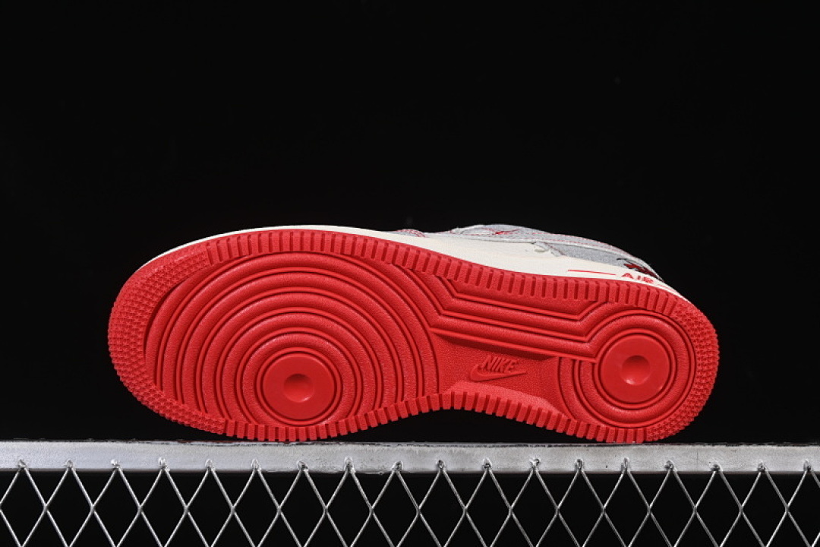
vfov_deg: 18.2
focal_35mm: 75
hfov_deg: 27.0
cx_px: 410
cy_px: 274
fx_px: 1708
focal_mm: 50
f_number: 8
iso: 160
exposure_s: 1/80
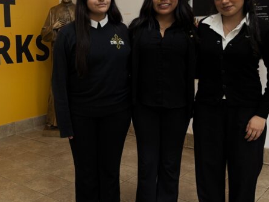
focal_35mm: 42
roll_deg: +1.7
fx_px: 326
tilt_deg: -5.9
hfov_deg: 43.2
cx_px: 63
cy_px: 57
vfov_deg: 33.8
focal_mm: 6.76
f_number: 1.78
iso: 250
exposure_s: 1/60
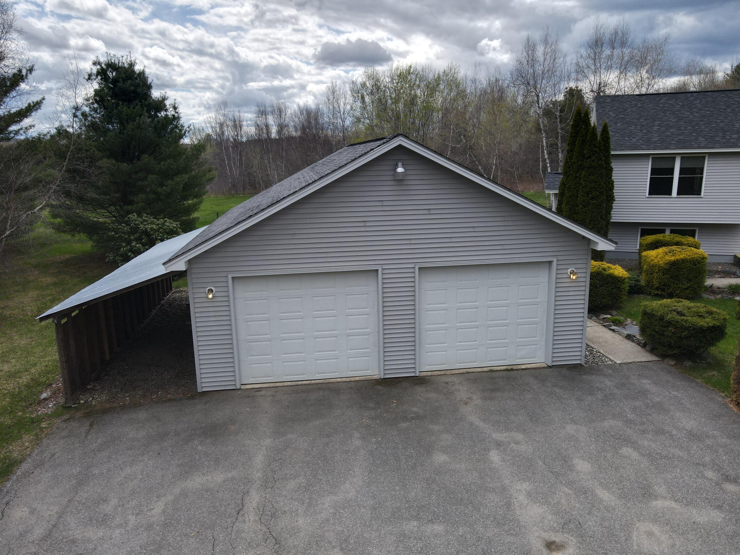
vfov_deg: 56.8
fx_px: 513
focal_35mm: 24
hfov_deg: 71.6
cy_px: 278
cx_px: 370
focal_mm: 4.5
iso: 100
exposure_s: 1/500
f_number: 2.8
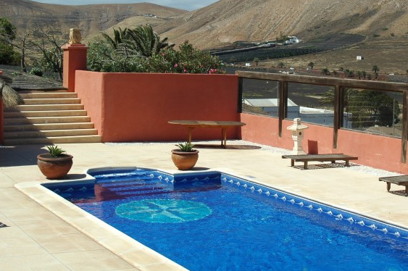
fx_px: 724
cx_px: 219
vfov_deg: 21.1
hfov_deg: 31.4
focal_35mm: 64
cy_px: 79
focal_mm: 30
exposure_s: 1/400
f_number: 11
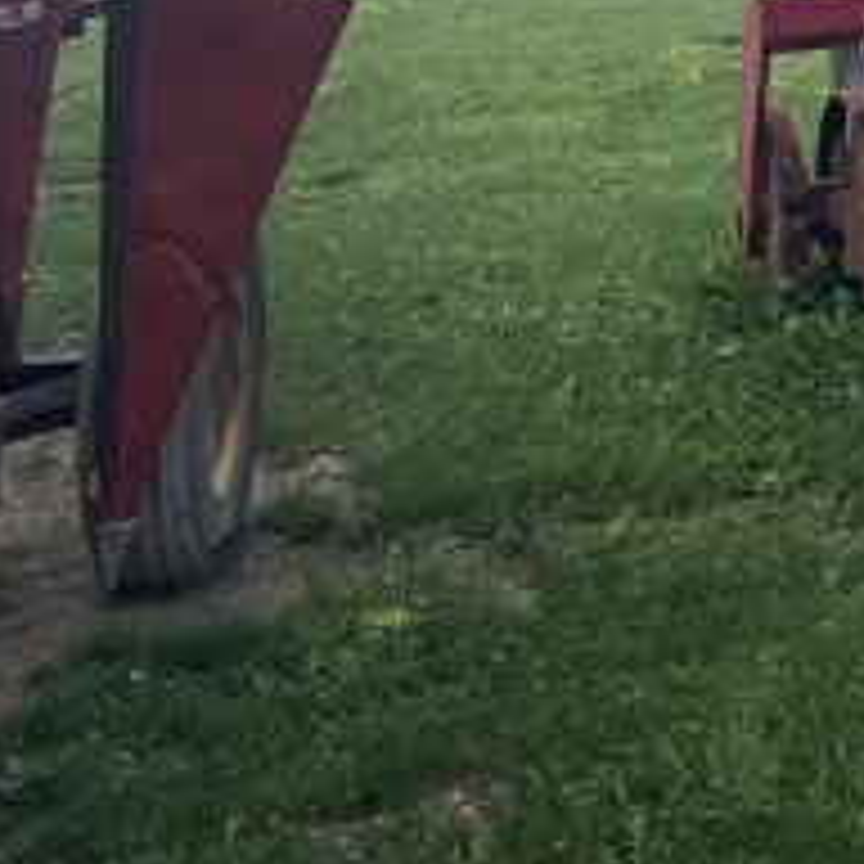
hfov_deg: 14.7
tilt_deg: +4.2
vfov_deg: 16.6
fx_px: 2711
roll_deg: +0.3
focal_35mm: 96
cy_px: -400
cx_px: 1750
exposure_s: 1/2304
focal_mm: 4.2
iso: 32
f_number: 1.6
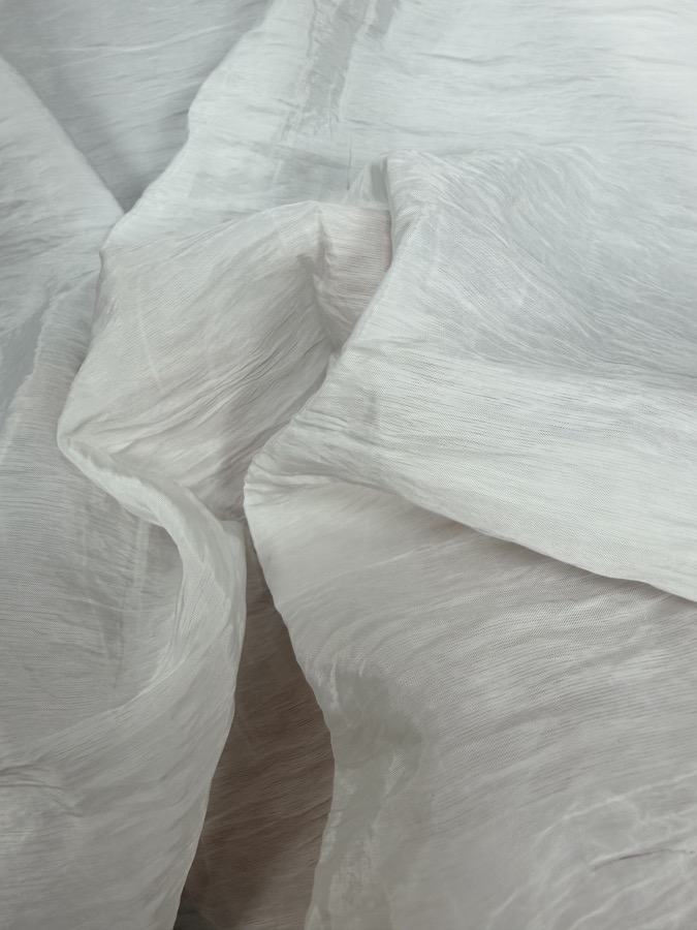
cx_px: 348
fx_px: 644
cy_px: 465
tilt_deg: -86.1
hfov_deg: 56.8
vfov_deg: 71.6
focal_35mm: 24
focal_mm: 2.22
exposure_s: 1/100
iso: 40
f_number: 2.2
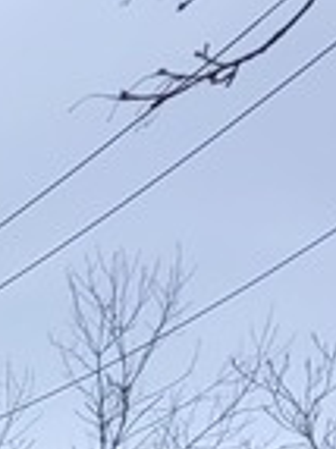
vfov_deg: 6.8
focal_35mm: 262
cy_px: 1341
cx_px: -1586
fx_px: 3396
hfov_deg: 4.5
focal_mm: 5.4
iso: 40
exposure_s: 1/902
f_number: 1.8
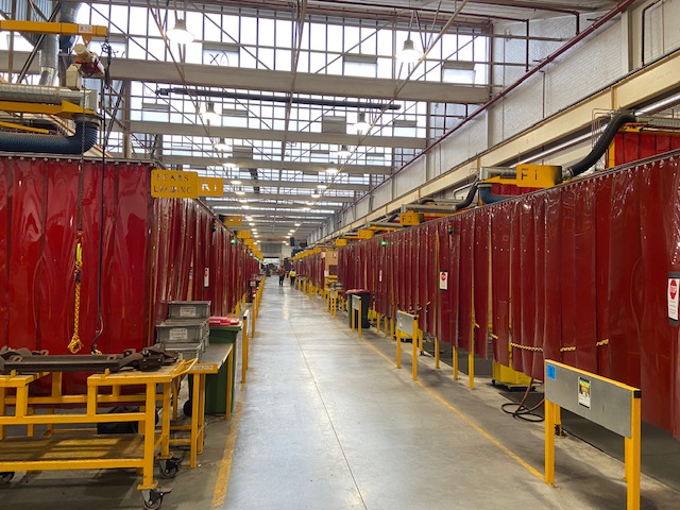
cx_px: 340
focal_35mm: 26
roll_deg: -1.5
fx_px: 511
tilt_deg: +2.8
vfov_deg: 53.1
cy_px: 255
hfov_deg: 67.3
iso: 80
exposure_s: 1/57
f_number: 1.8
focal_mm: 4.25
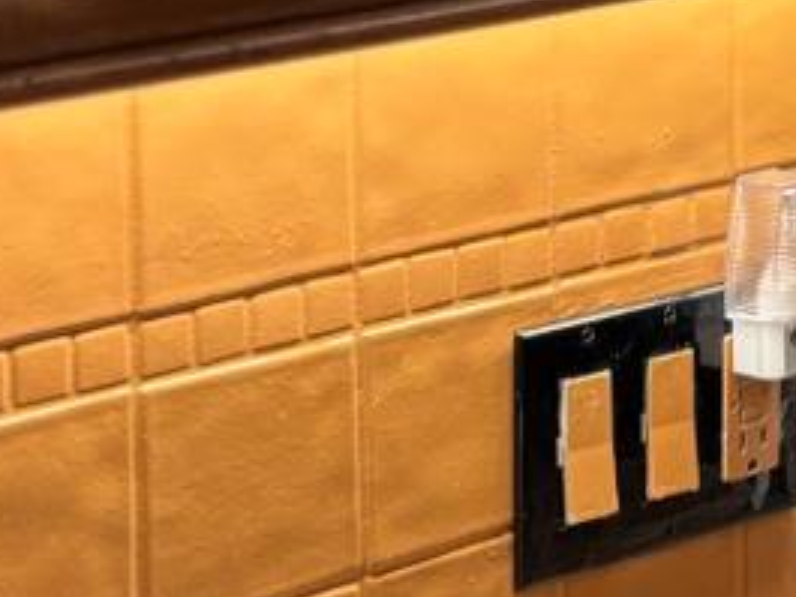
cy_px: -490
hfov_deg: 12.3
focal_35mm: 147
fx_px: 3382
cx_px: 1415
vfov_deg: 9.6
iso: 100
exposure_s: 1/60
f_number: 1.6
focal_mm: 5.96
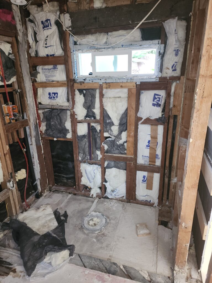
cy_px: 142
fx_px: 188
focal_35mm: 23
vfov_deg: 73.9
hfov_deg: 58.9
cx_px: 106
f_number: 1.8
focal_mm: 6.4
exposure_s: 1/12
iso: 125
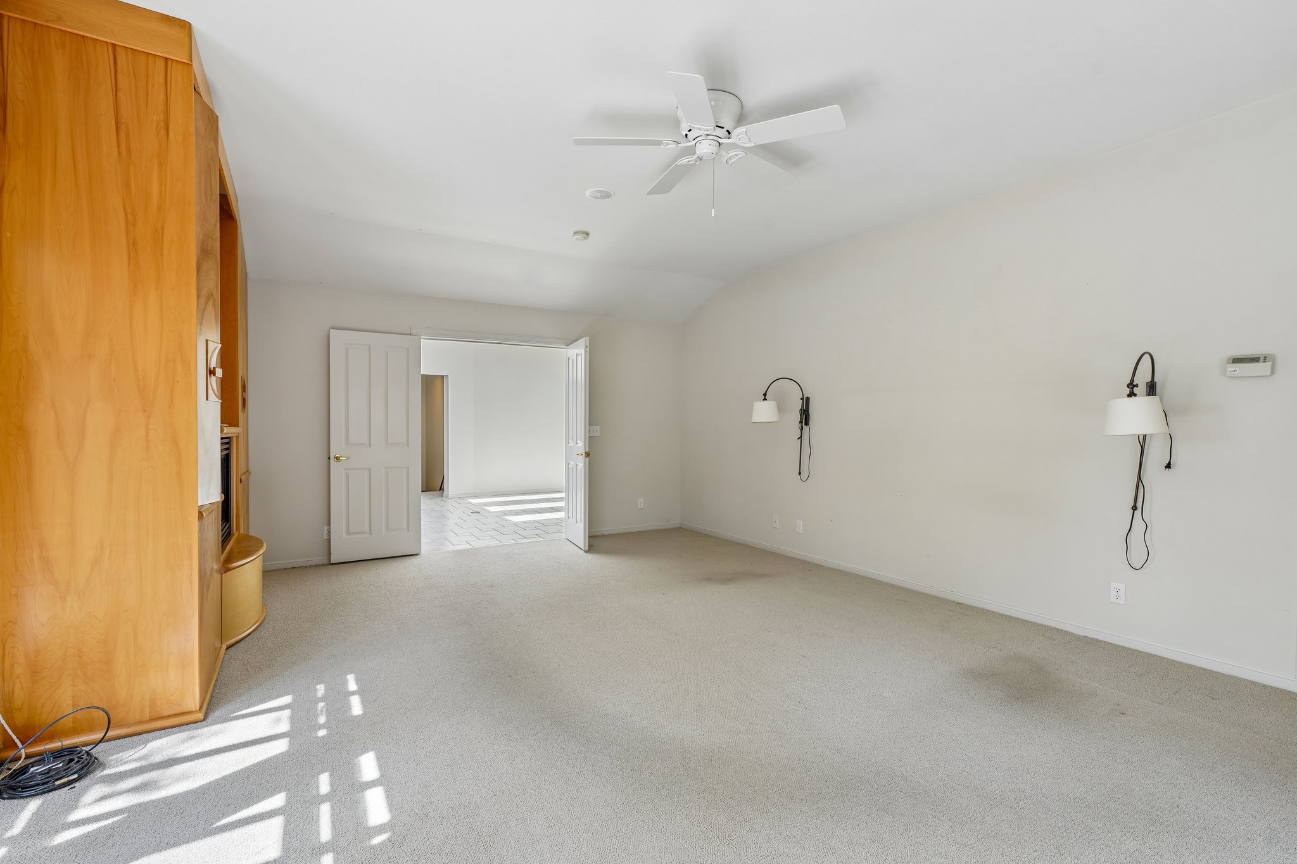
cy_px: 432
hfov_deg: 96.7
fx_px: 576
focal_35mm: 16
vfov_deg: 73.7
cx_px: 648
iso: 400
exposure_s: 1/100
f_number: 8
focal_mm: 16
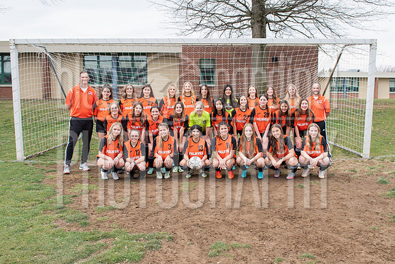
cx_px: 205
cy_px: 120
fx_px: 348
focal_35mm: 32
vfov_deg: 41.4
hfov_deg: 59.1
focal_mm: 24
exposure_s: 1/250
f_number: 6.3
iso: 320
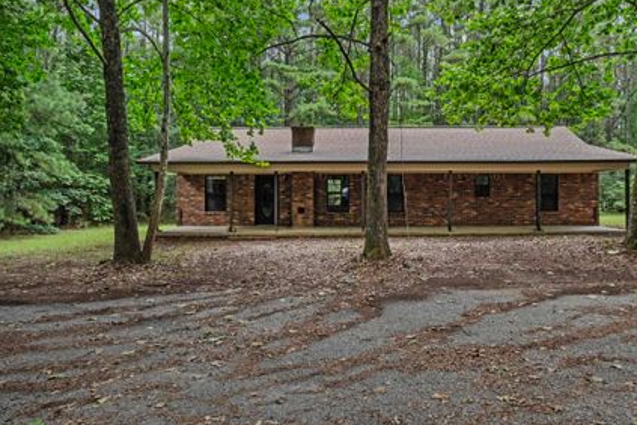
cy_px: 186
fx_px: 460
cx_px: 352
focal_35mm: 26
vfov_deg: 49.4
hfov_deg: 69.2
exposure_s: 1/40
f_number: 5
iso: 400
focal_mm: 14.5
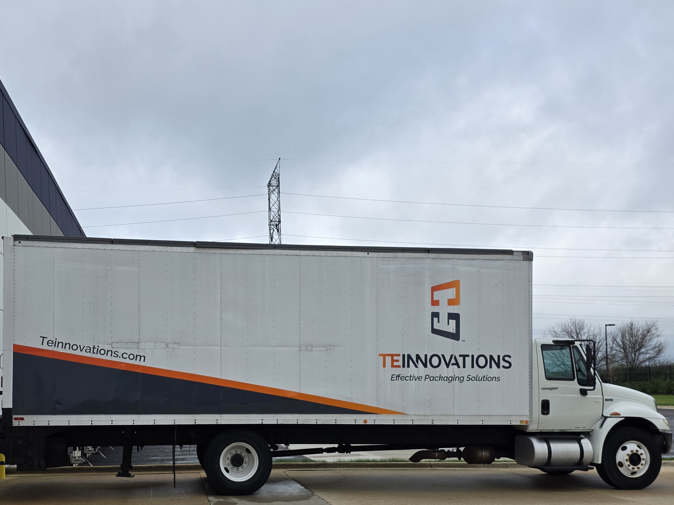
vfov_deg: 39.9
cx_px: 249
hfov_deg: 52.0
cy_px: 362
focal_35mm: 35
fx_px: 681
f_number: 1.7
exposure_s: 1/3559
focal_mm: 6.3
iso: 80
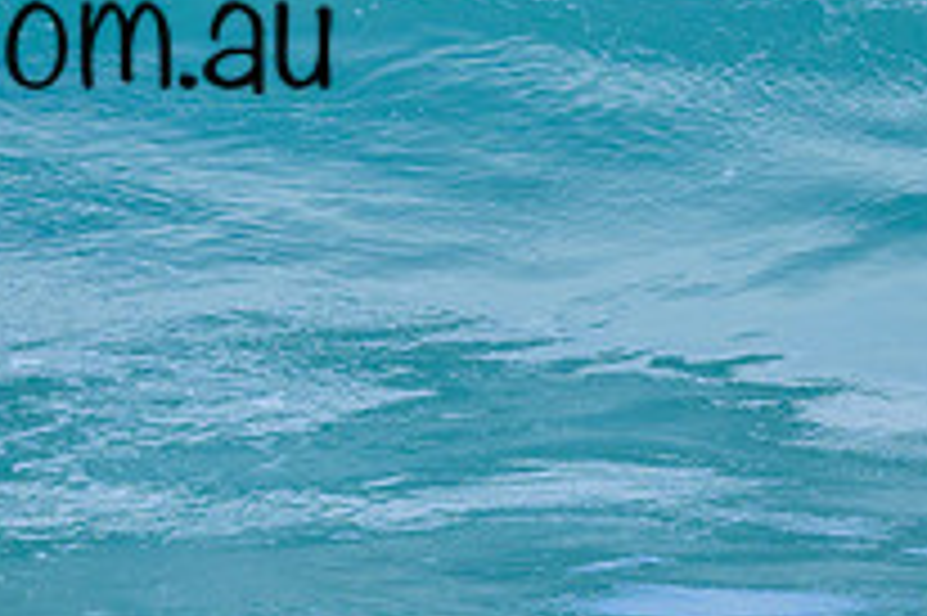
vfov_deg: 0.4
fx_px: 79708
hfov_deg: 0.7
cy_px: -23
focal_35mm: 3098
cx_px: -58
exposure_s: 1/2000
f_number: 6.3
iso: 720
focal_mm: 800
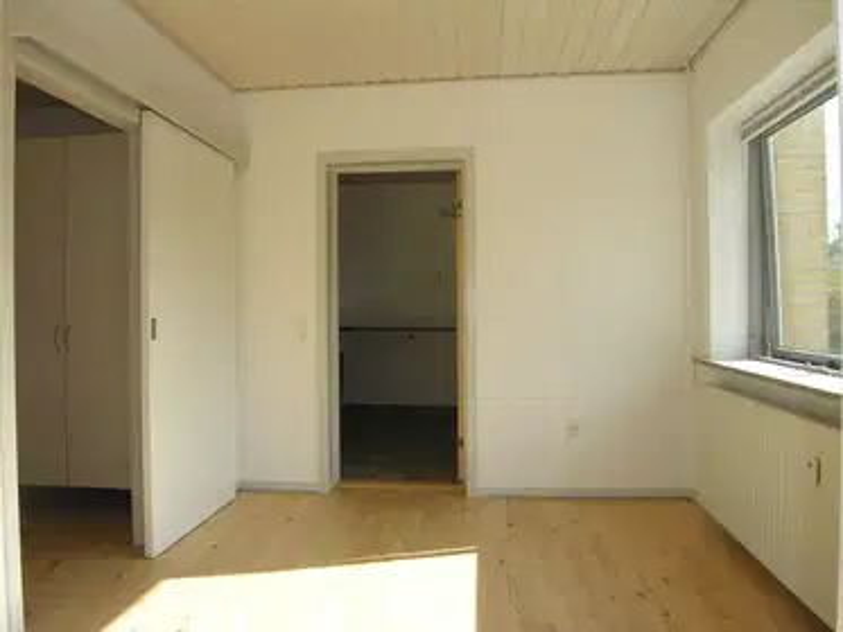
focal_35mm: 24
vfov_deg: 56.8
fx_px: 585
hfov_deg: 71.6
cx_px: 422
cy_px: 316
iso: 50
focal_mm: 6.1
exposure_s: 1/108
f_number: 4.1
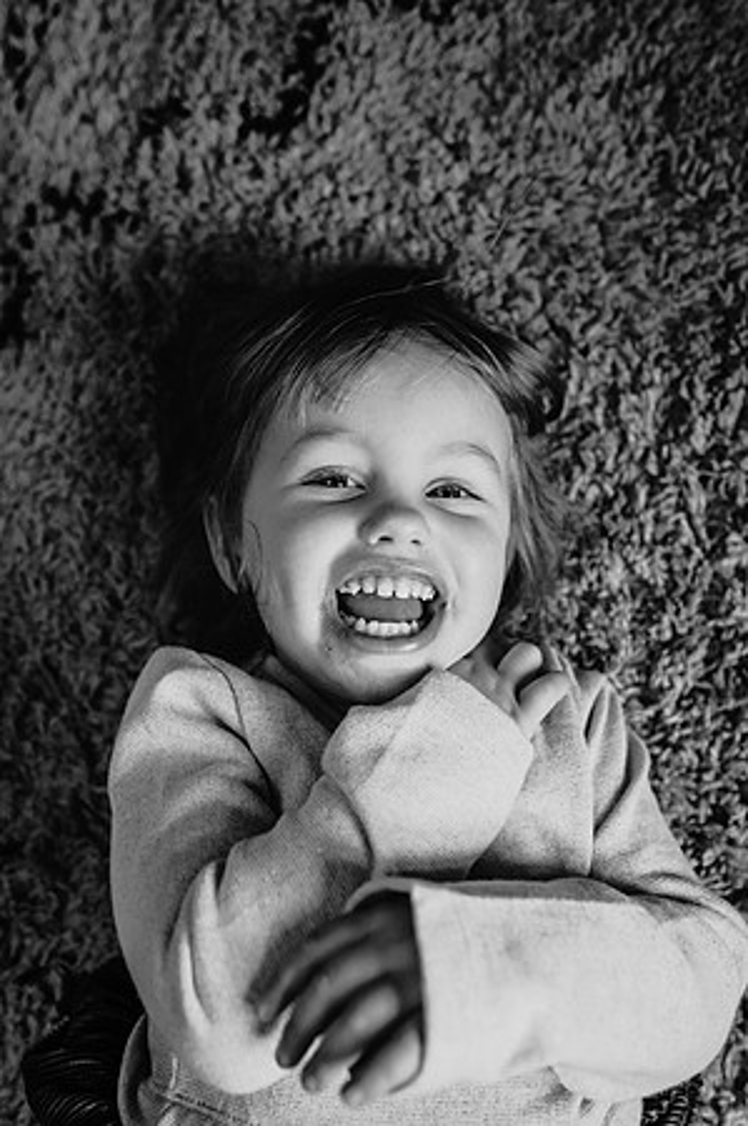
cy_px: 563
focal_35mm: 35
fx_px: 1093
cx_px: 374
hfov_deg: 37.8
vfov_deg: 54.5
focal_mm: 35
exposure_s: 1/160
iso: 1100
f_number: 3.5
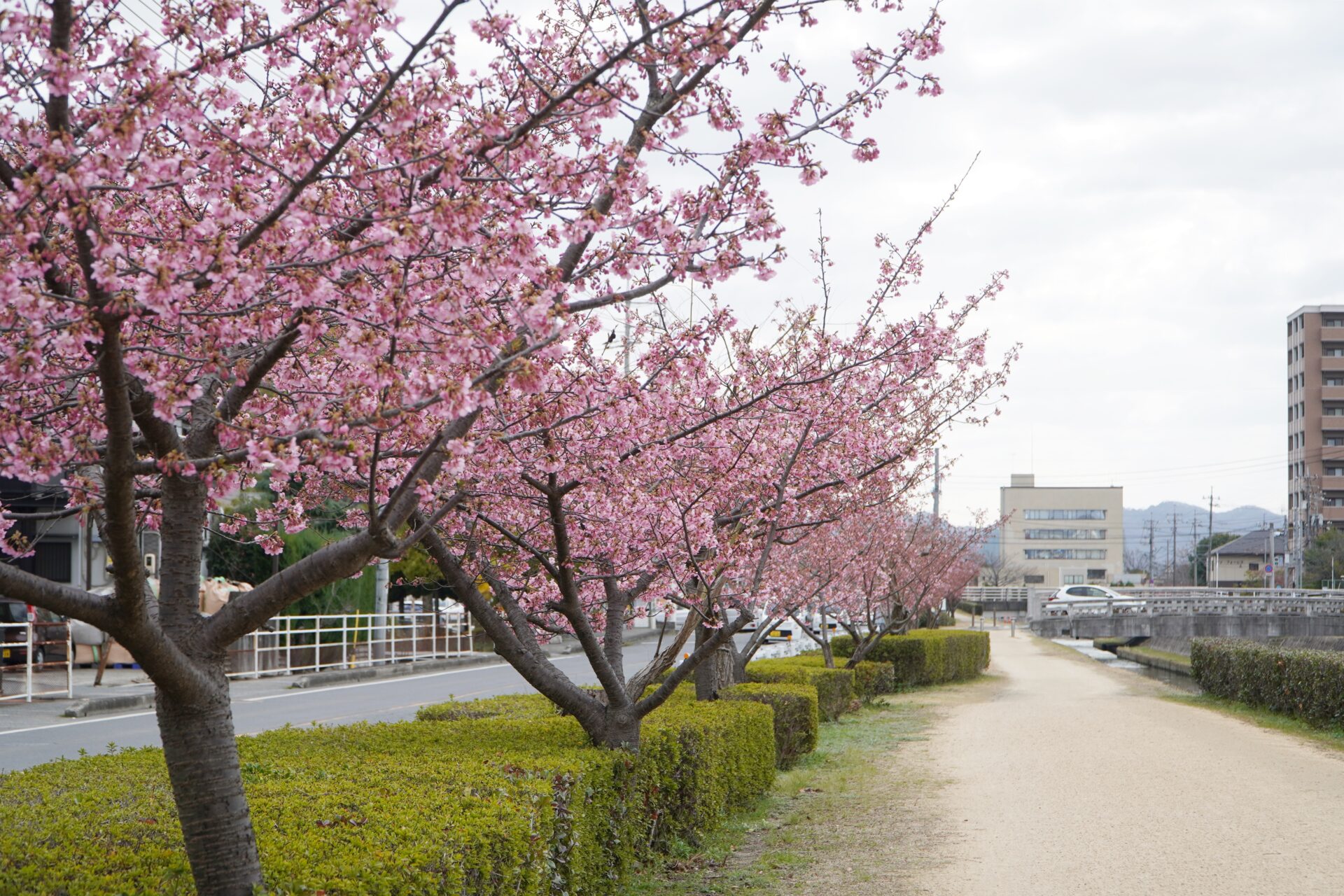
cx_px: 672
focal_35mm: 70
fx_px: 2632
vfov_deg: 19.3
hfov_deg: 28.6
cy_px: 448
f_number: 5
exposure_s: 1/400
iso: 100
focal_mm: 47
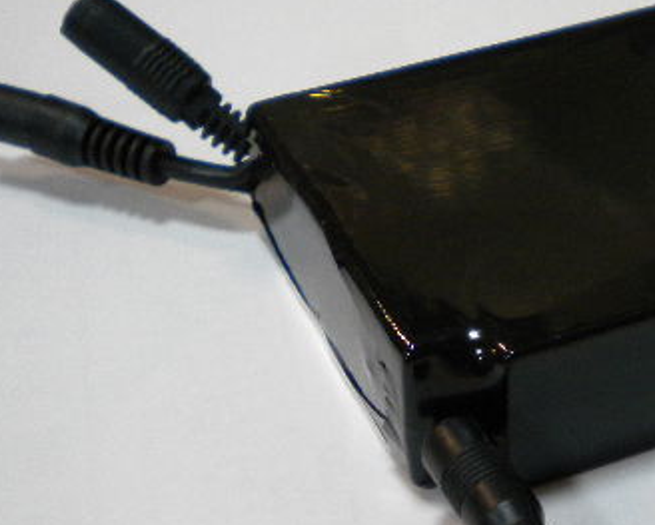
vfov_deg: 19.6
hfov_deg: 24.1
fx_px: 1513
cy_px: 343
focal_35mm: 78
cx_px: 497
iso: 345
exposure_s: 1/60
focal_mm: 7.4
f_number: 3.5
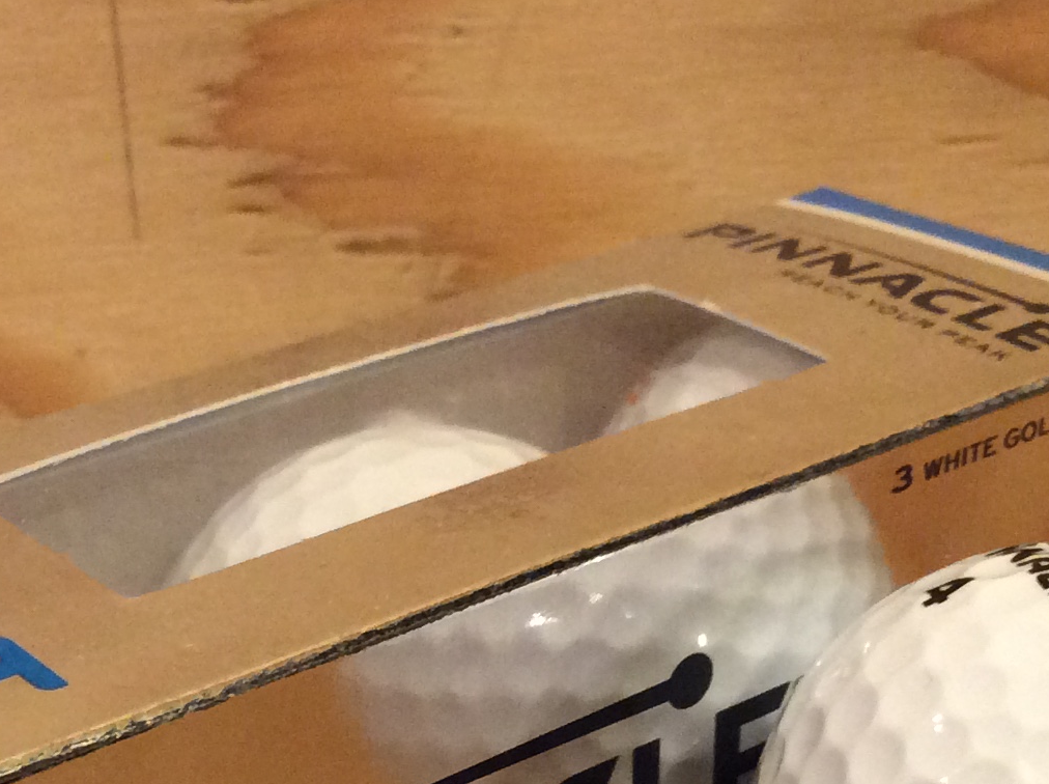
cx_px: 400
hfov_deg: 23.8
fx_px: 2481
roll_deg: +3.1
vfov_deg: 17.7
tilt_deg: -28.7
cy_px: 717
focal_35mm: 82
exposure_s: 1/24
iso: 160
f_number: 2.4
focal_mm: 3.3
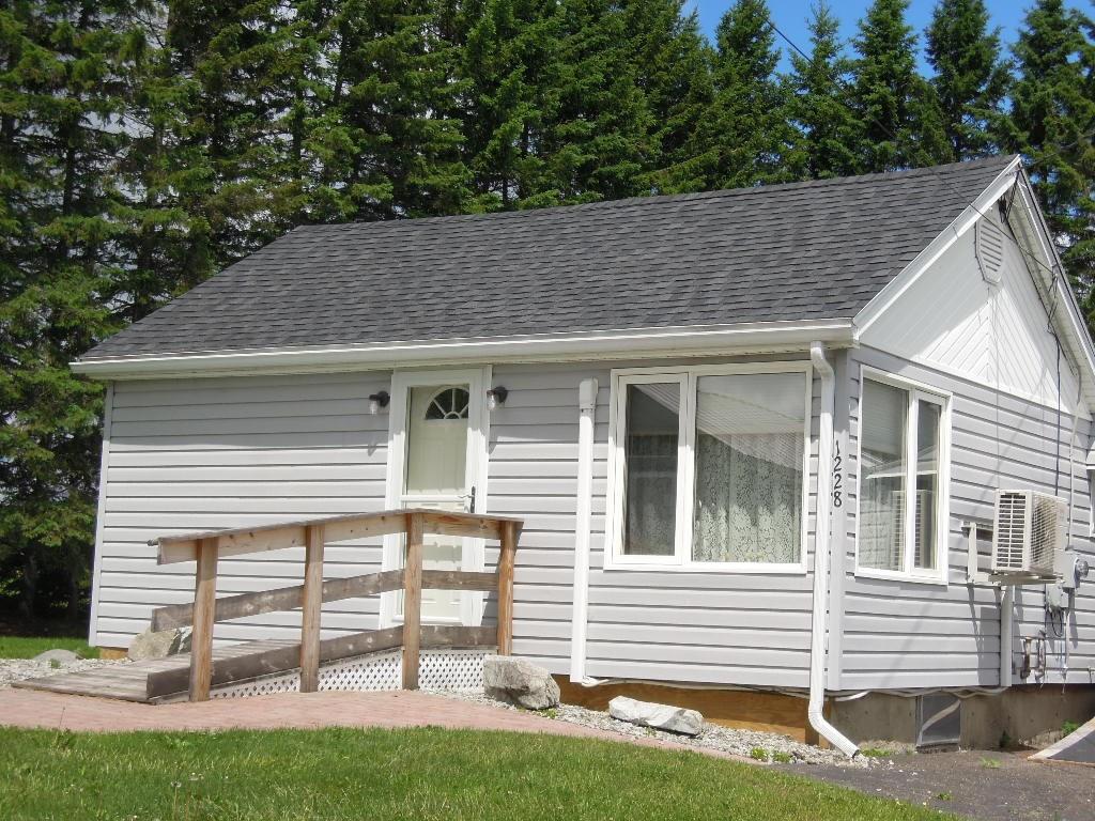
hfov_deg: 31.2
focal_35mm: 62
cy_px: 410
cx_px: 548
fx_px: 1961
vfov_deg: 23.7
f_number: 4.7
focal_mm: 11.1
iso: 160
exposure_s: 1/1250
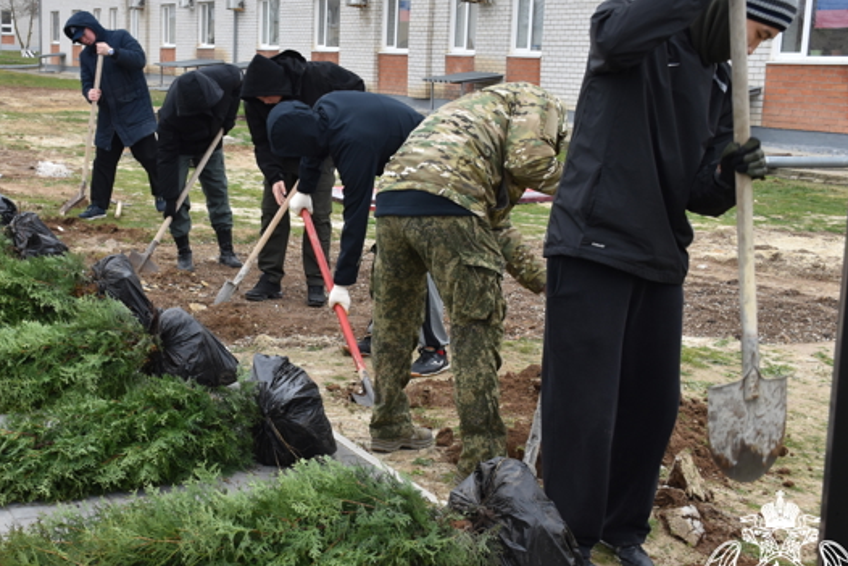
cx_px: 287
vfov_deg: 23.5
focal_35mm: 58
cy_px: 284
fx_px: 1360
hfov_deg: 34.3
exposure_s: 1/125
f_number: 5.6
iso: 400
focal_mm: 27
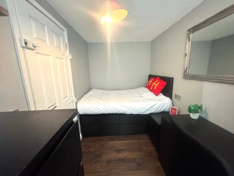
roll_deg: +2.7
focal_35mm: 14
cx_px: 117
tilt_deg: -10.1
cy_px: 88
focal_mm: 2.22
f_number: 2.2
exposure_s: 1/60
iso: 1000
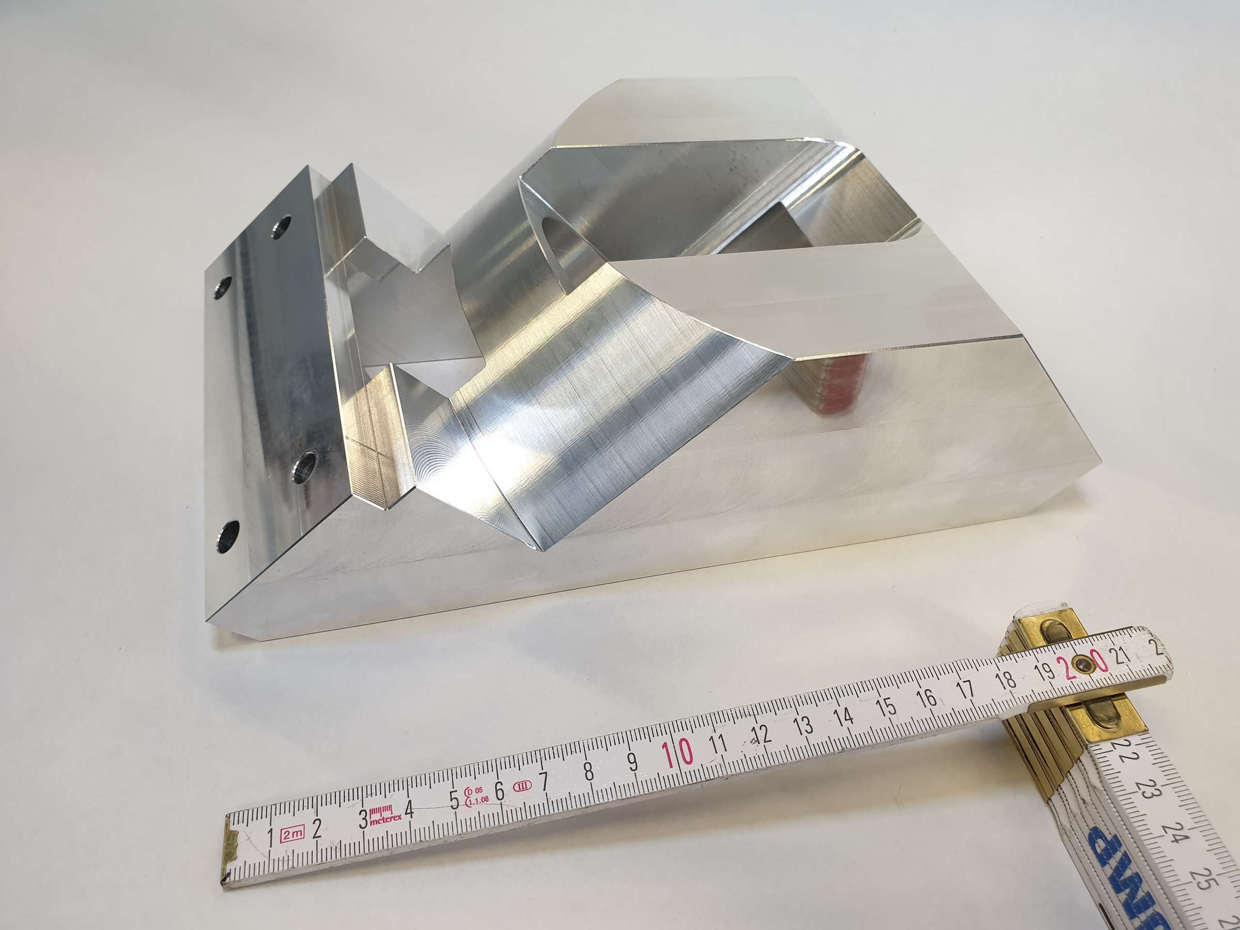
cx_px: 620
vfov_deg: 53.1
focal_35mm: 26
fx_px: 931
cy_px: 465
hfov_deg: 67.3
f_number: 2.4
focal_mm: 4.3
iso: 100
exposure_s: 1/50
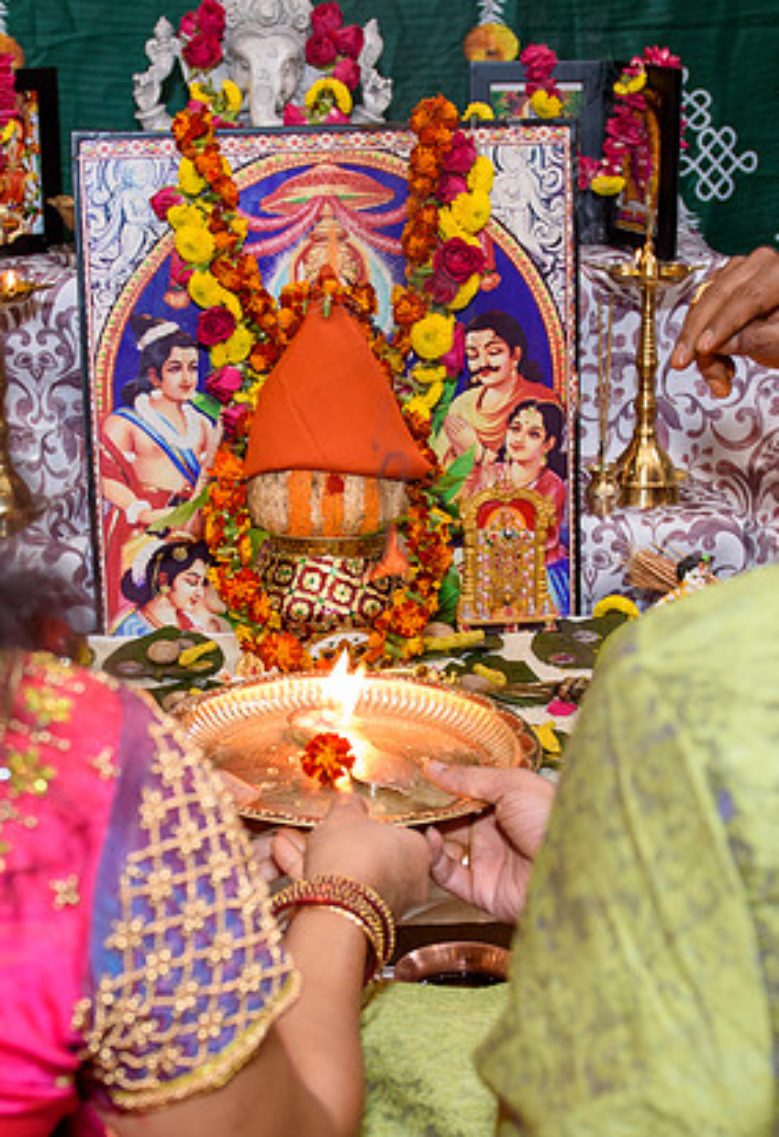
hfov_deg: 18.5
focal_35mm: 75
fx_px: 2389
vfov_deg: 26.7
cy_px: 694
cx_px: 311
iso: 640
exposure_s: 1/125
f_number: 3.5
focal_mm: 27
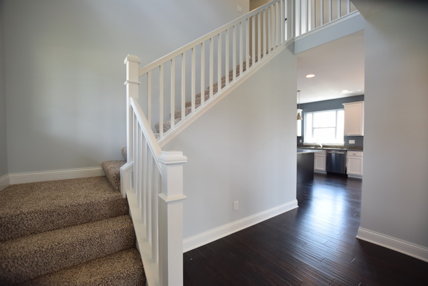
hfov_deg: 100.4
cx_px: 214
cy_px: 143
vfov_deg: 77.4
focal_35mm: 15
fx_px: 178
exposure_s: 1/125
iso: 400
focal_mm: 10
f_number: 3.5
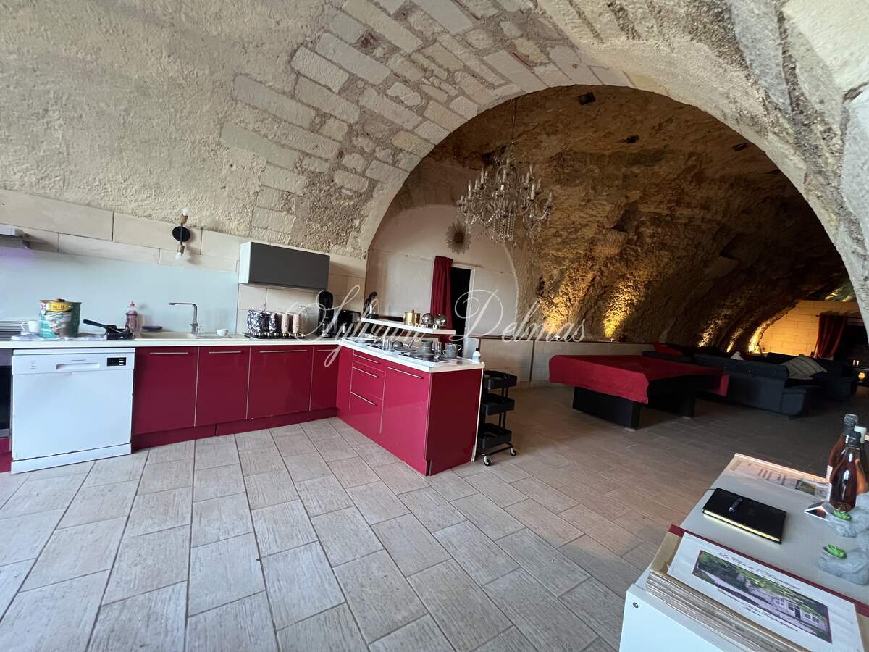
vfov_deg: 89.9
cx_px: 434
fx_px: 326
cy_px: 326
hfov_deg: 106.2
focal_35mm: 13
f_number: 1.8
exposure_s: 1/50
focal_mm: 1.57
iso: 500
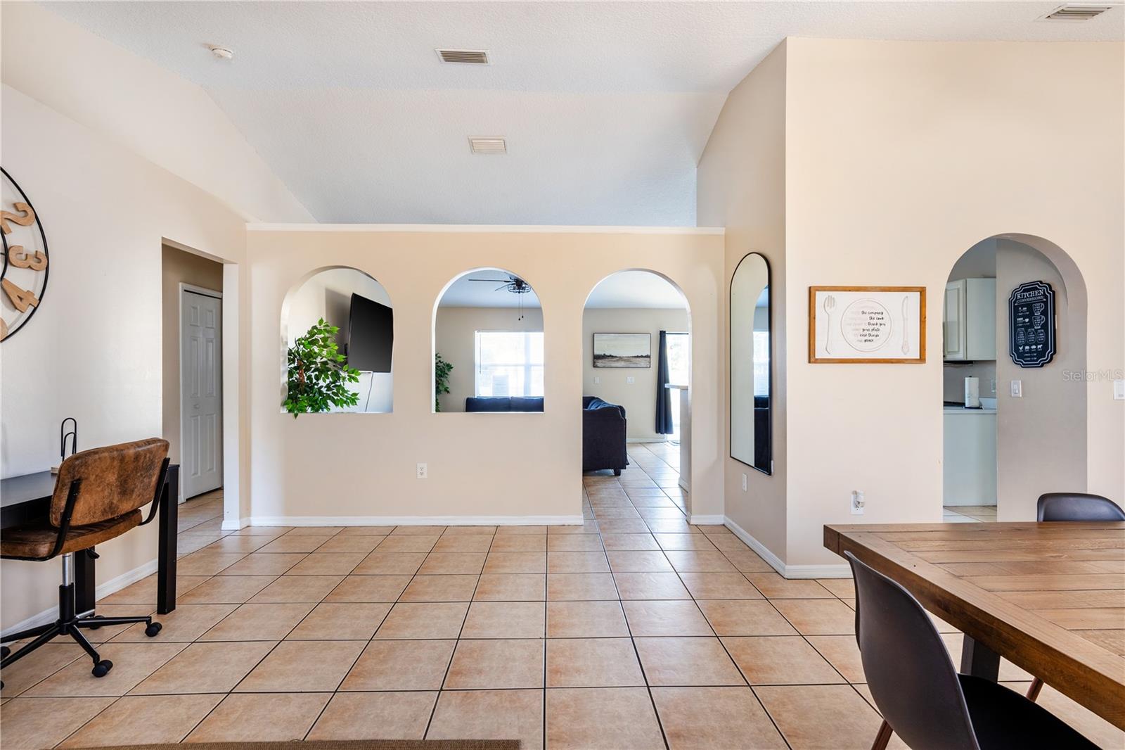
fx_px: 528
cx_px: 562
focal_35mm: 17
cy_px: 375
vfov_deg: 70.7
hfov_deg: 93.6
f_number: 9
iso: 250
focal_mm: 16.9
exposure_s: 1/15
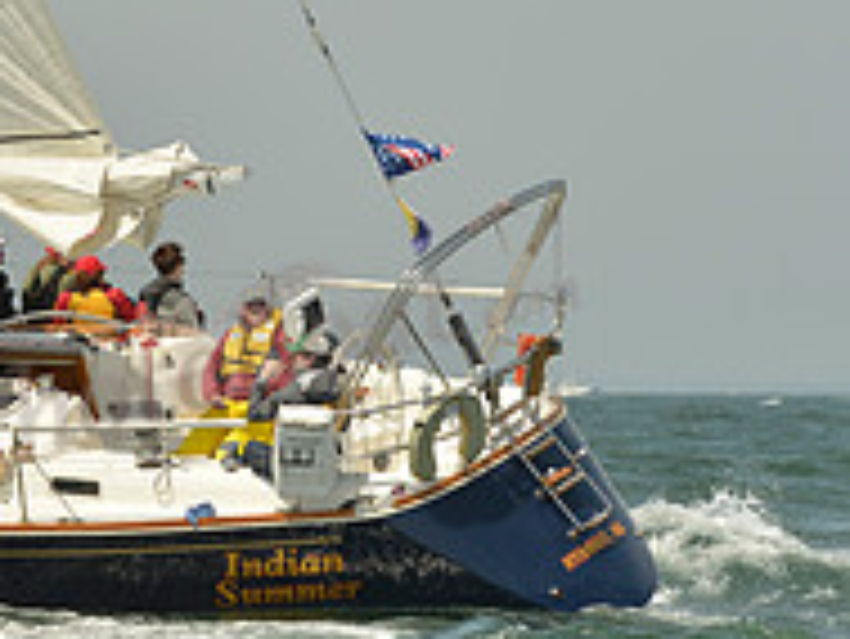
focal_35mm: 295
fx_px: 7248
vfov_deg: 5.0
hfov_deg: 6.6
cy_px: 187
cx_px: -283
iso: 200
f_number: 7.1
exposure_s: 1/1250
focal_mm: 100
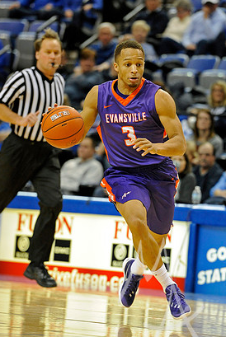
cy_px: 181
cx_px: 107
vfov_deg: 9.3
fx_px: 2065
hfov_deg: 6.3
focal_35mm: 220
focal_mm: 200
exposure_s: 1/800
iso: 3200
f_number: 3.5
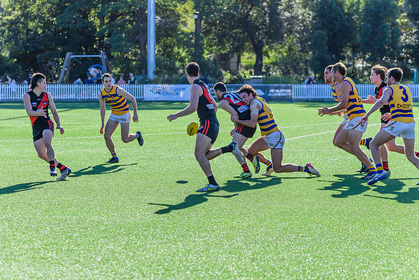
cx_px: 206
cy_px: 140
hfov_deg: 13.3
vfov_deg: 8.9
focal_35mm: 155
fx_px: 1801
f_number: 7.1
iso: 800
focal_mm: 150
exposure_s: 1/2000
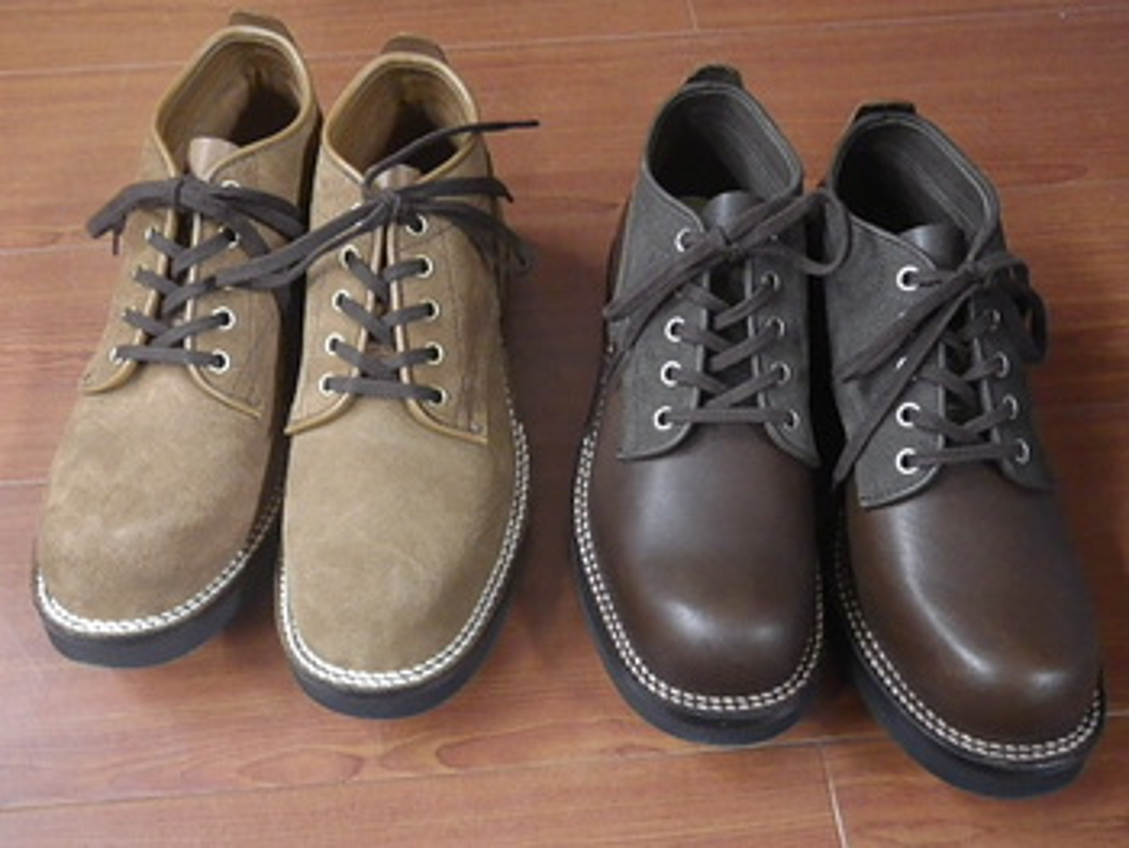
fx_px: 1110
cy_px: 424
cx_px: 564
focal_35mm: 34
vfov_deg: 41.8
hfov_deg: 53.9
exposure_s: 1/13
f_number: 3.8
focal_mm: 6.1
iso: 800
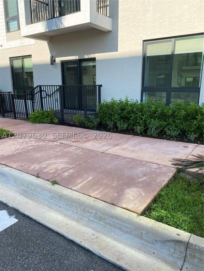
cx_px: 102
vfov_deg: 67.3
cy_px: 136
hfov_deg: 53.1
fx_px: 204
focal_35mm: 26
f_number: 1.8
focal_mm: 4.25
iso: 32
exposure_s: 1/1007
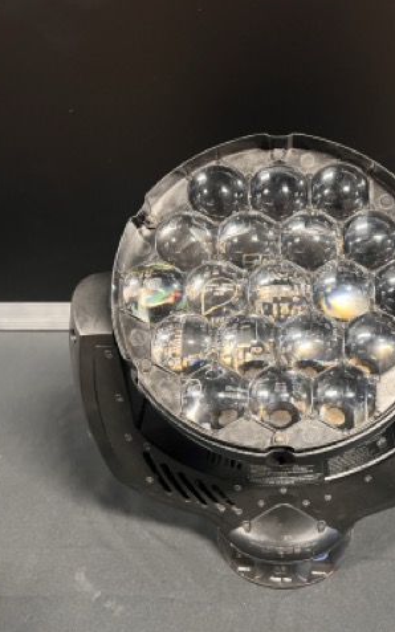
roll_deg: +1.9
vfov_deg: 52.3
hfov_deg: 33.9
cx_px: 281
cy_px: 391
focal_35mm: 37
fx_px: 637
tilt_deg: -38.8
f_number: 1.5
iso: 500
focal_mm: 5.7
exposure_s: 1/51
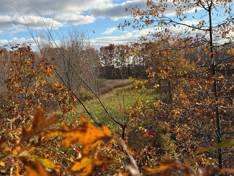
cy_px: 88
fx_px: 331
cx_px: 115
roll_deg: +4.8
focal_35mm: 49
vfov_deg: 29.7
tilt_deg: -2.8
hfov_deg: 38.9
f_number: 1.78
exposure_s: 1/1795
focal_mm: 6.76
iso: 80
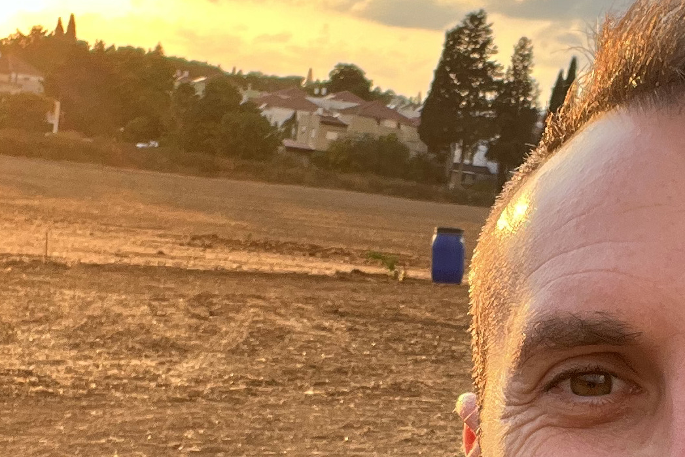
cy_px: 426
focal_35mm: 92
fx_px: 1750
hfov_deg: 21.9
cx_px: 526
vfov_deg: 14.7
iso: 50
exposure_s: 1/129
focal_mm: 2.71
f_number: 2.2
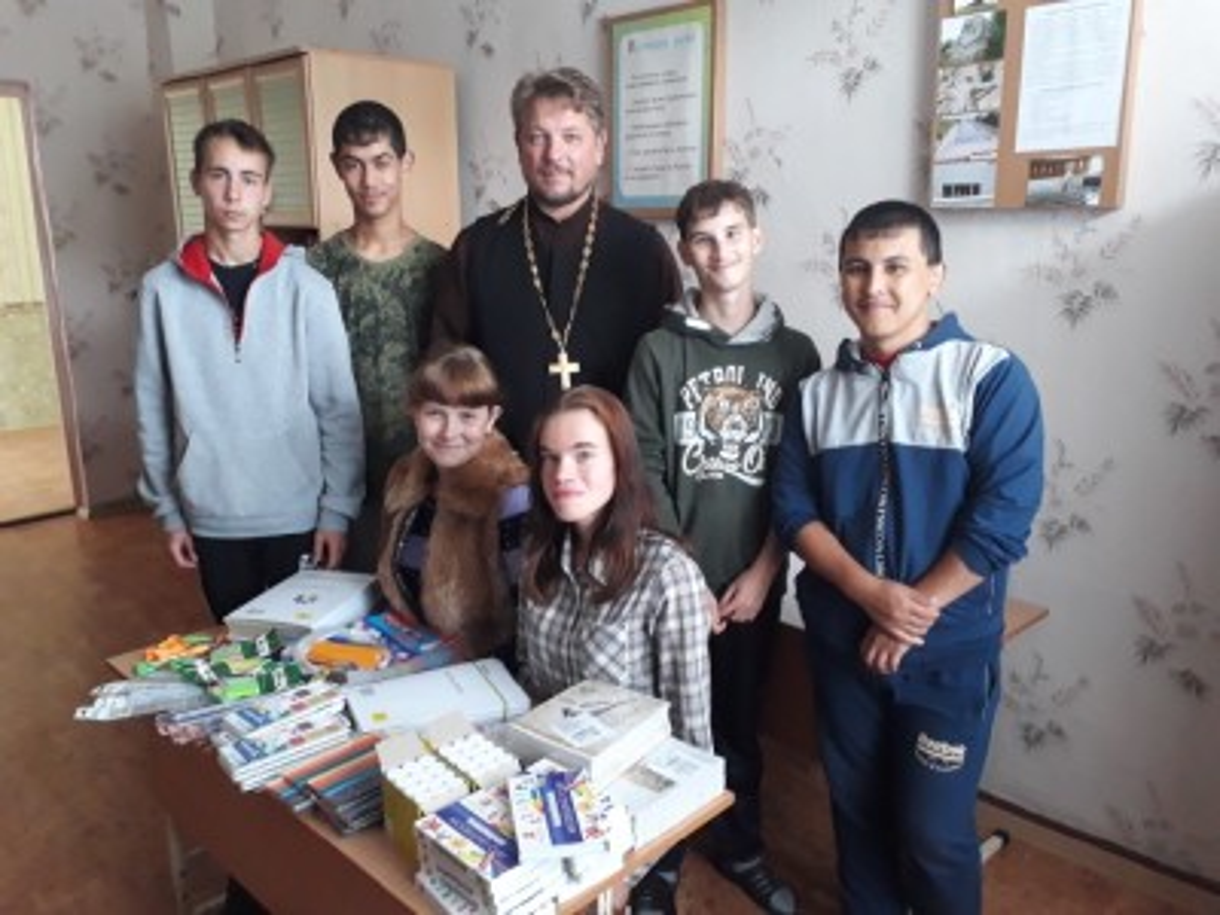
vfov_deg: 51.4
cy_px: 458
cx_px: 610
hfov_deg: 65.3
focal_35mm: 27
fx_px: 952
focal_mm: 3.6
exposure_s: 1/17
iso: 320
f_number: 1.9
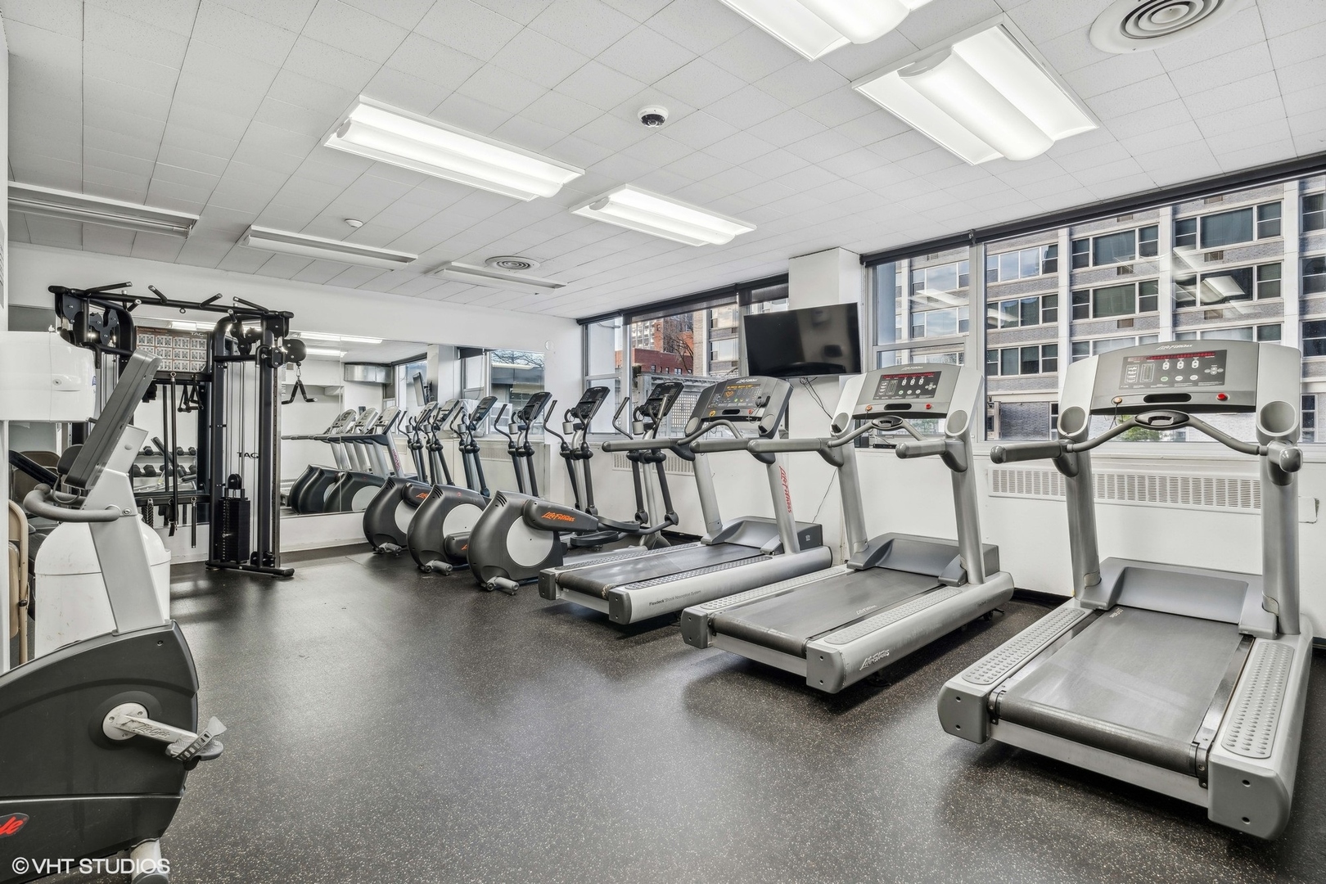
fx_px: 626
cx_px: 663
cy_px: 442
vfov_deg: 70.4
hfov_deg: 93.3
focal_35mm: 17
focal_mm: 17
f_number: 8
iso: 320
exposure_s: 1/13
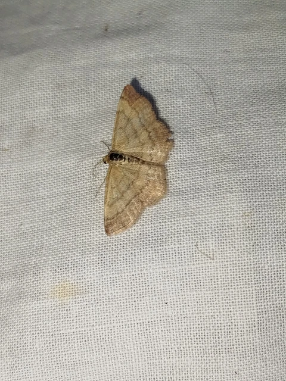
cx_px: 143
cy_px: 190
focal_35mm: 74
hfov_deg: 19.9
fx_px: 815
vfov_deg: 26.3
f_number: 1.7
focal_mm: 5.31
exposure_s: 1/50
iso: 80
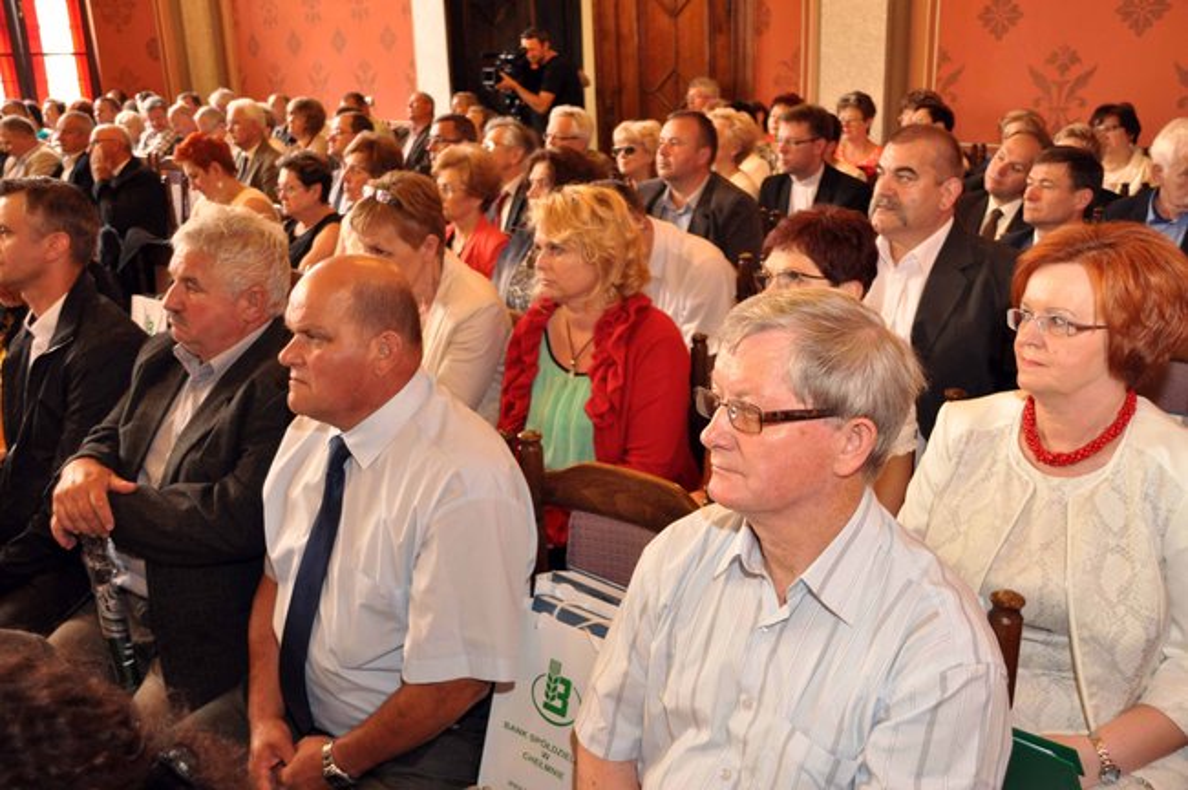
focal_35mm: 33
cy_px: 395
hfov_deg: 57.3
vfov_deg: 39.9
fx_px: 1088
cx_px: 594
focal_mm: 22
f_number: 4
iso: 800
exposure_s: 1/30
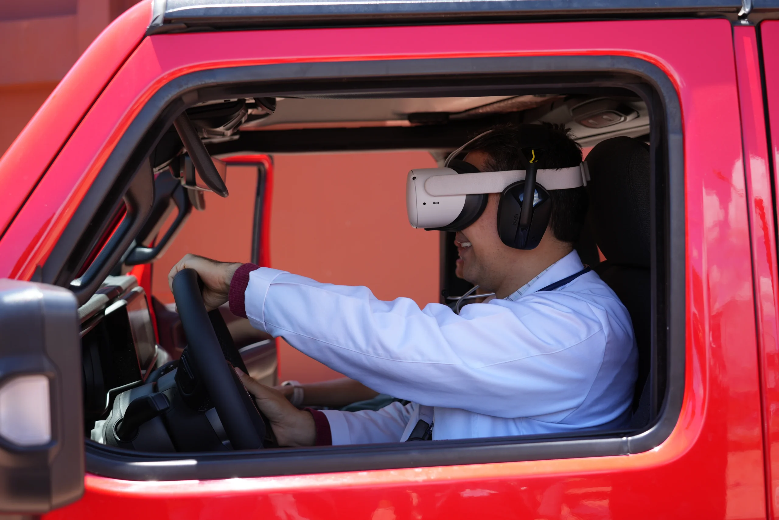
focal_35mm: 44
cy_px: 260
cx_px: 390
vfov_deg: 30.5
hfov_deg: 44.5
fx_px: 952
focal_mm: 44
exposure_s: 1/125
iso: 100
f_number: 4.5
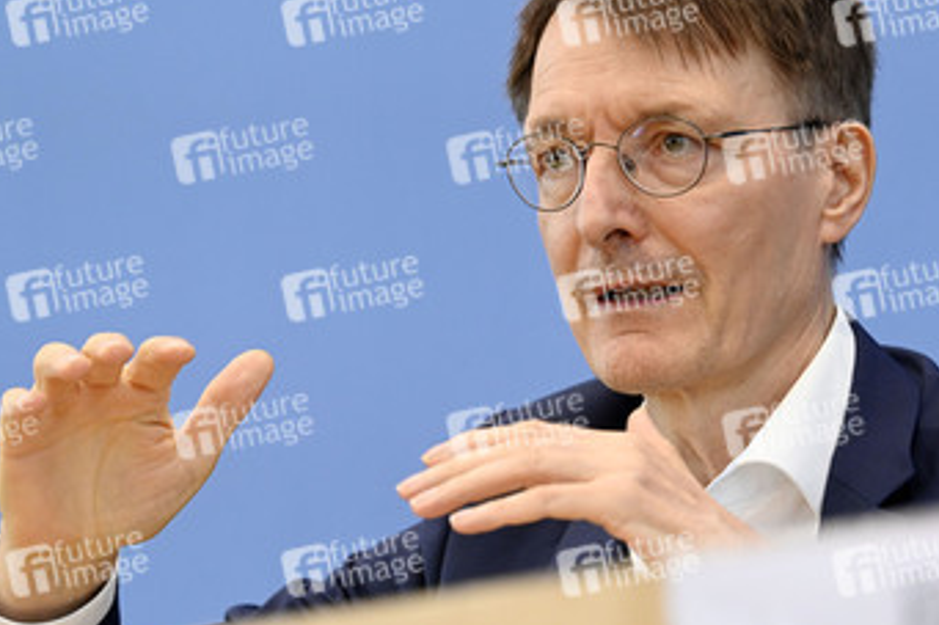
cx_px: 555
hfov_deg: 10.7
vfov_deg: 7.1
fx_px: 5005
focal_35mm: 192
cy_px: 220
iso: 5000
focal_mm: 145
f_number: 6.3
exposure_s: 1/640
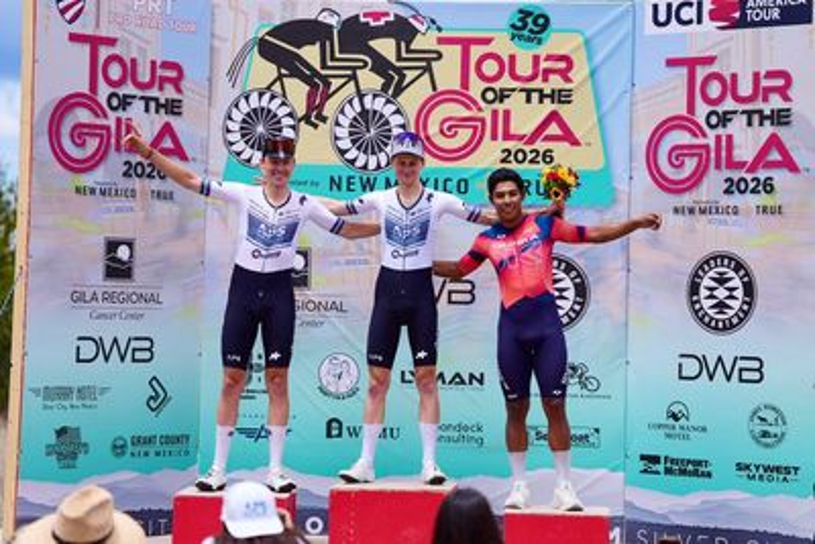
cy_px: 272
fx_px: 2967
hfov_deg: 15.6
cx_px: 408
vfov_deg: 10.5
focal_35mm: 131
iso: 100
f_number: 2.8
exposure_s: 1/1600
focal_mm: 131
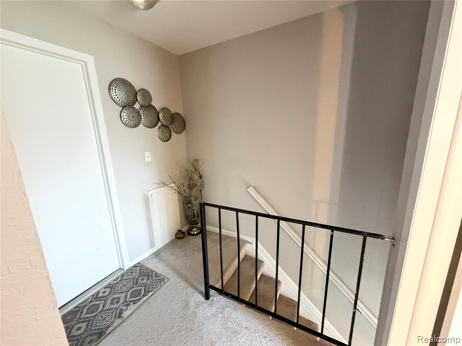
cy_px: 173
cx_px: 231
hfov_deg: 102.1
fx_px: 187
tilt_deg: -13.0
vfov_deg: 85.7
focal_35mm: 14
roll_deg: +1.6
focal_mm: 2.22
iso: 800
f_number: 2.2
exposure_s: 1/60
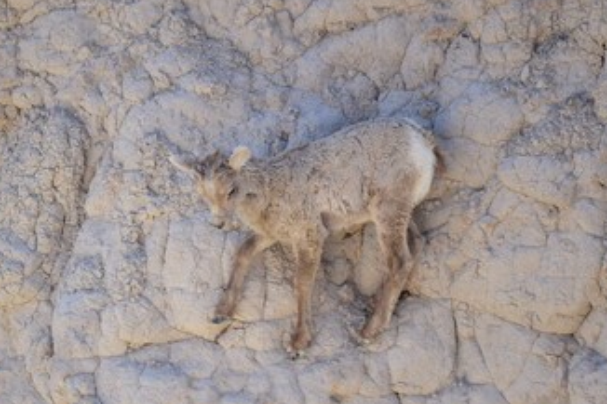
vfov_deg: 2.7
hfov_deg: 4.0
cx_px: 257
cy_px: 243
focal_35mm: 515
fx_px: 8679
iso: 320
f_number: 5.6
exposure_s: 1/500
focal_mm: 200
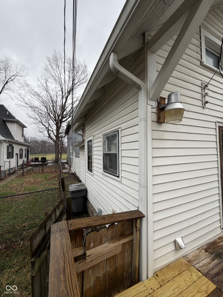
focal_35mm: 14
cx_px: 112
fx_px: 120
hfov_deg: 85.7
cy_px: 148
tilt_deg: +2.9
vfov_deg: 102.1
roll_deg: +0.1
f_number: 2.2
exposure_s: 1/502
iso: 64
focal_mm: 2.22
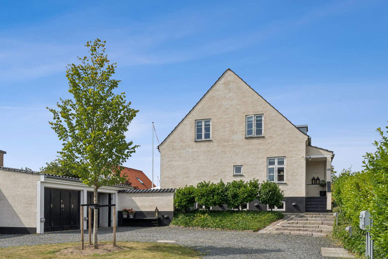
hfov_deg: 61.9
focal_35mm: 30
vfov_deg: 43.6
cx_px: 194
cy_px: 130
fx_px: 323
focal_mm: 20
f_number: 8
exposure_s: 1/800
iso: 200
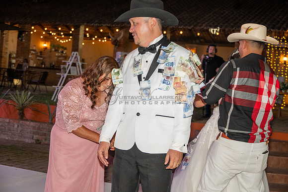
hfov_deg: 34.5
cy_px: 96
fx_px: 464
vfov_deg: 23.4
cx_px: 144
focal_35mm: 58
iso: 2000
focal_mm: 58
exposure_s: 1/200
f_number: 5.6
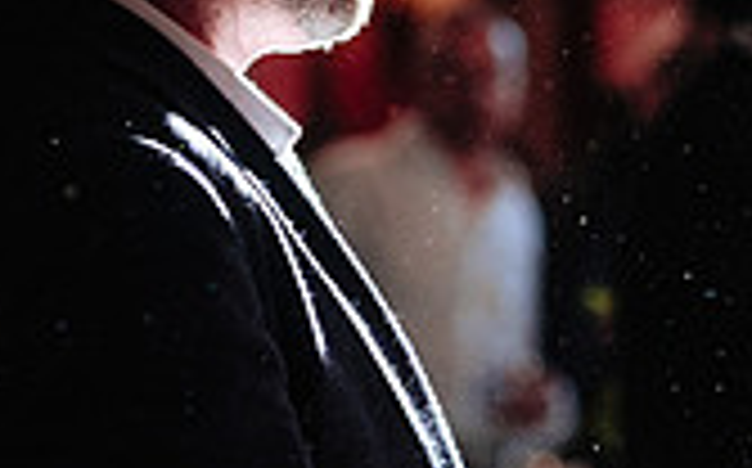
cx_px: 946
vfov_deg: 2.7
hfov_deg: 4.2
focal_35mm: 494
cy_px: 466
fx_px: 10114
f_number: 2.8
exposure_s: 1/100
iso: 400
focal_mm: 77.3
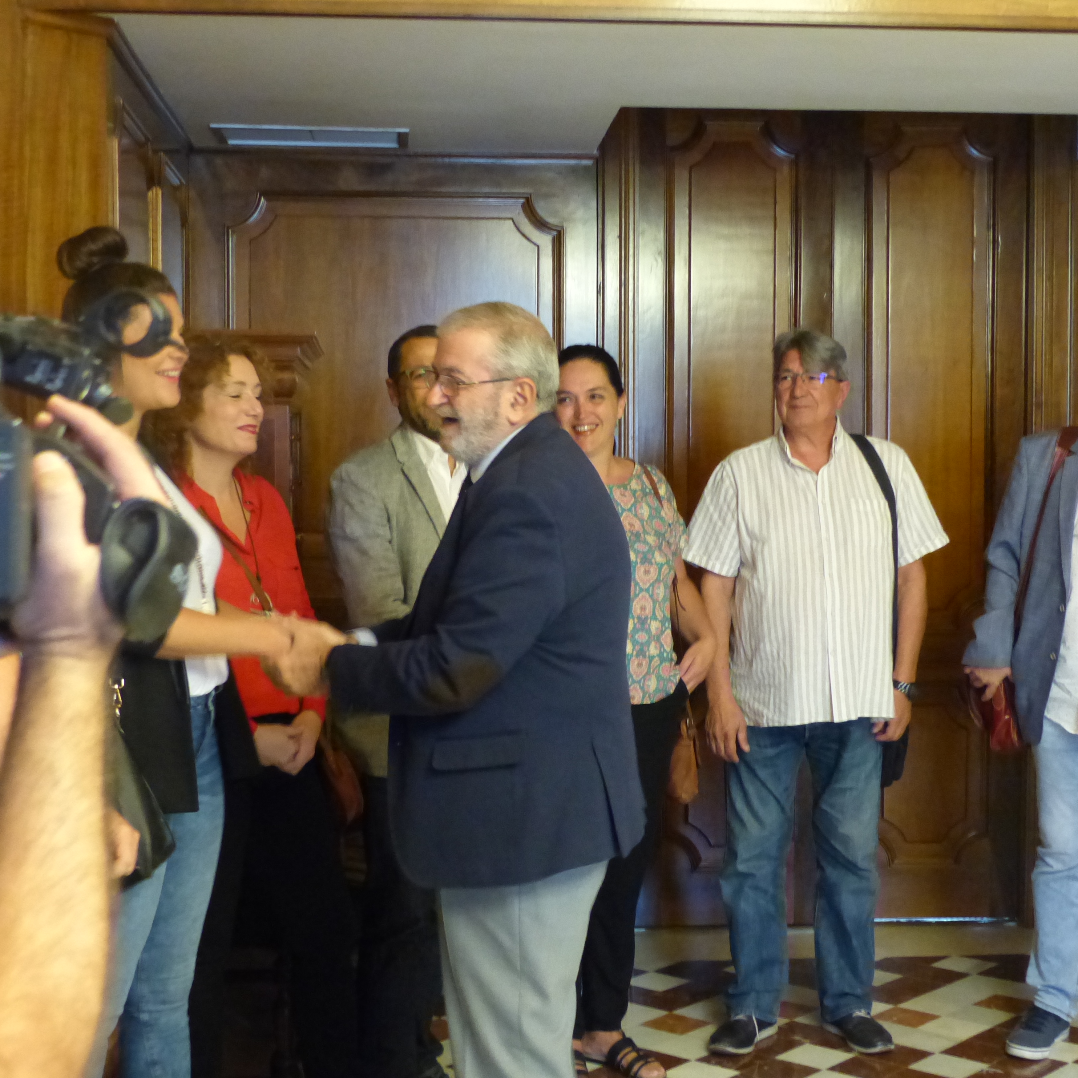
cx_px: 569
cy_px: 534
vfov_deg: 30.6
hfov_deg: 30.6
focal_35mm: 56
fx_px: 1973
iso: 800
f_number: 3.2
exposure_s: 1/20
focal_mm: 8.4
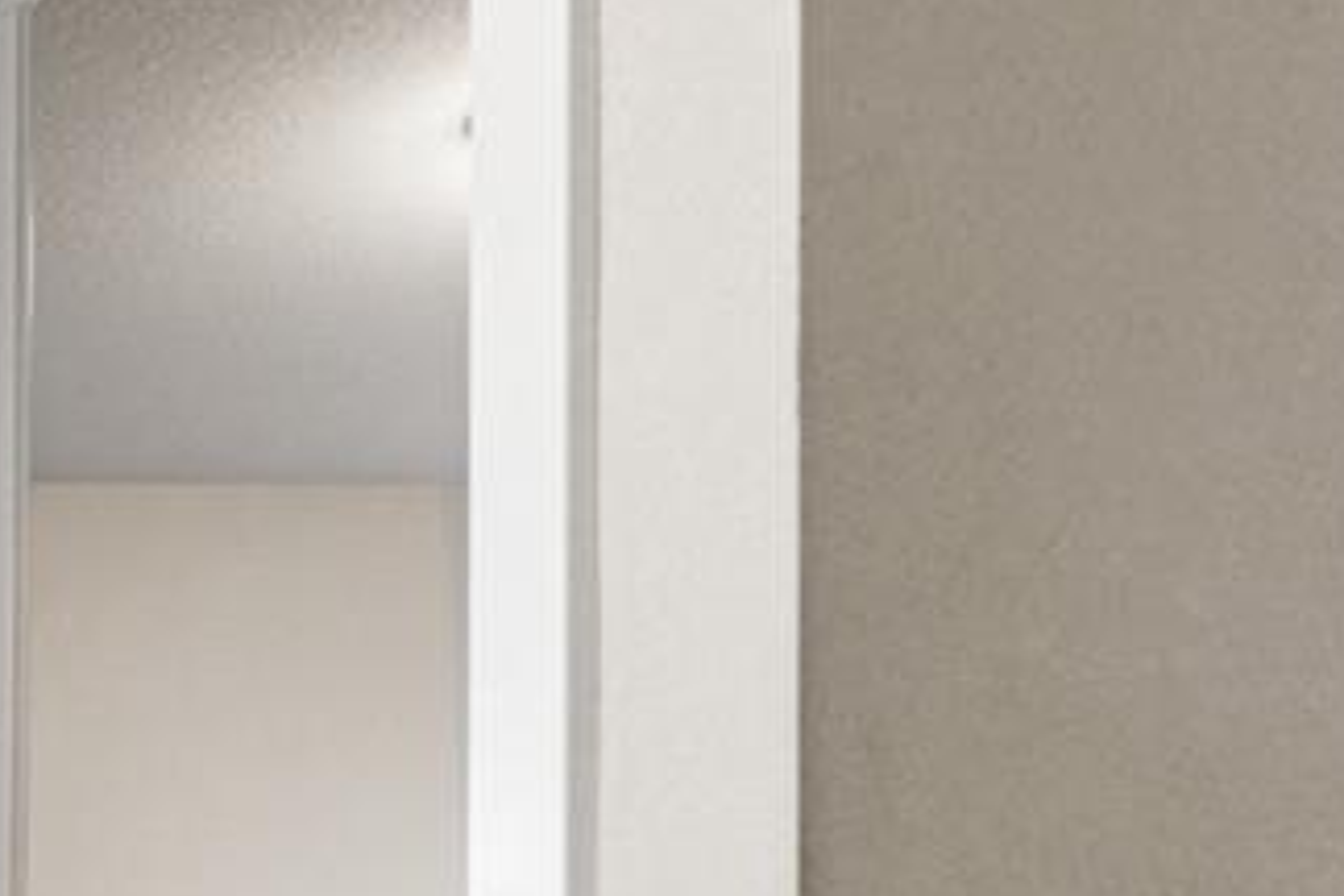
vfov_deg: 15.9
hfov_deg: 18.0
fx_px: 2949
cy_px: 1336
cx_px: -1323
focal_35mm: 79
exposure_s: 1/1.25
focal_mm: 16
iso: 200
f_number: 8
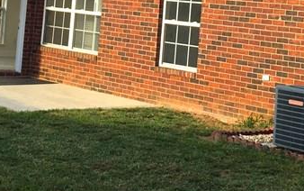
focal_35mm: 93
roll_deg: -4.9
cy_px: -32
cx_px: 40
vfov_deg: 13.7
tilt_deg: +3.4
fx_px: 771
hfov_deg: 21.9
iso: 32
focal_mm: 4.15
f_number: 2.2
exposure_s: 1/648
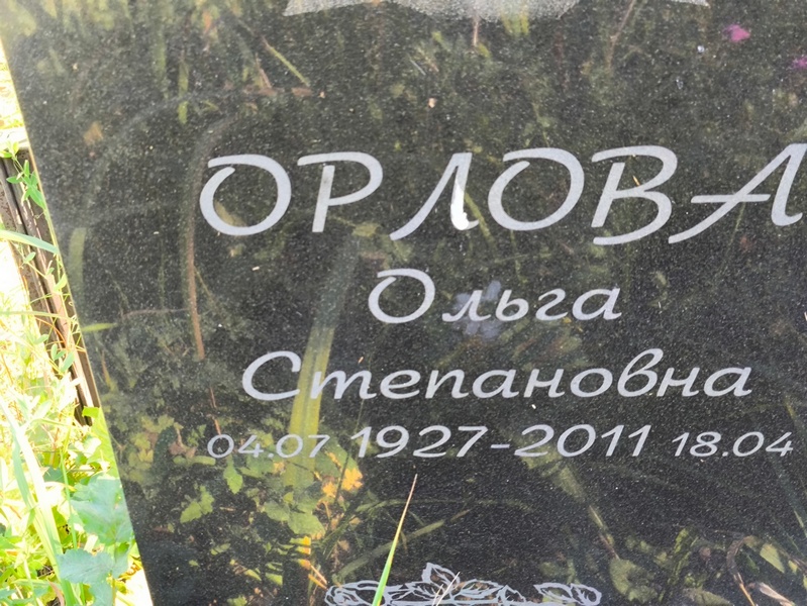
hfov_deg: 38.2
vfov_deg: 29.1
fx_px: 1166
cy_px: 303
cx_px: 404
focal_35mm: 50
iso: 80
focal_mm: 4.71
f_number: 1.7
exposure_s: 1/60
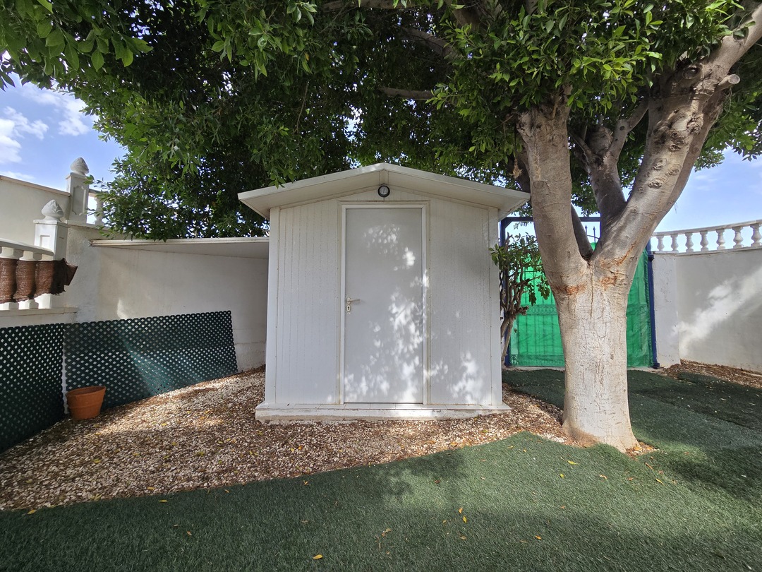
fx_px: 286
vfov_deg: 89.9
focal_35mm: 13
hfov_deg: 106.2
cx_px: 381
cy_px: 286
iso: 80
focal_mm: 2.2
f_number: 2.2
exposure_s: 1/719
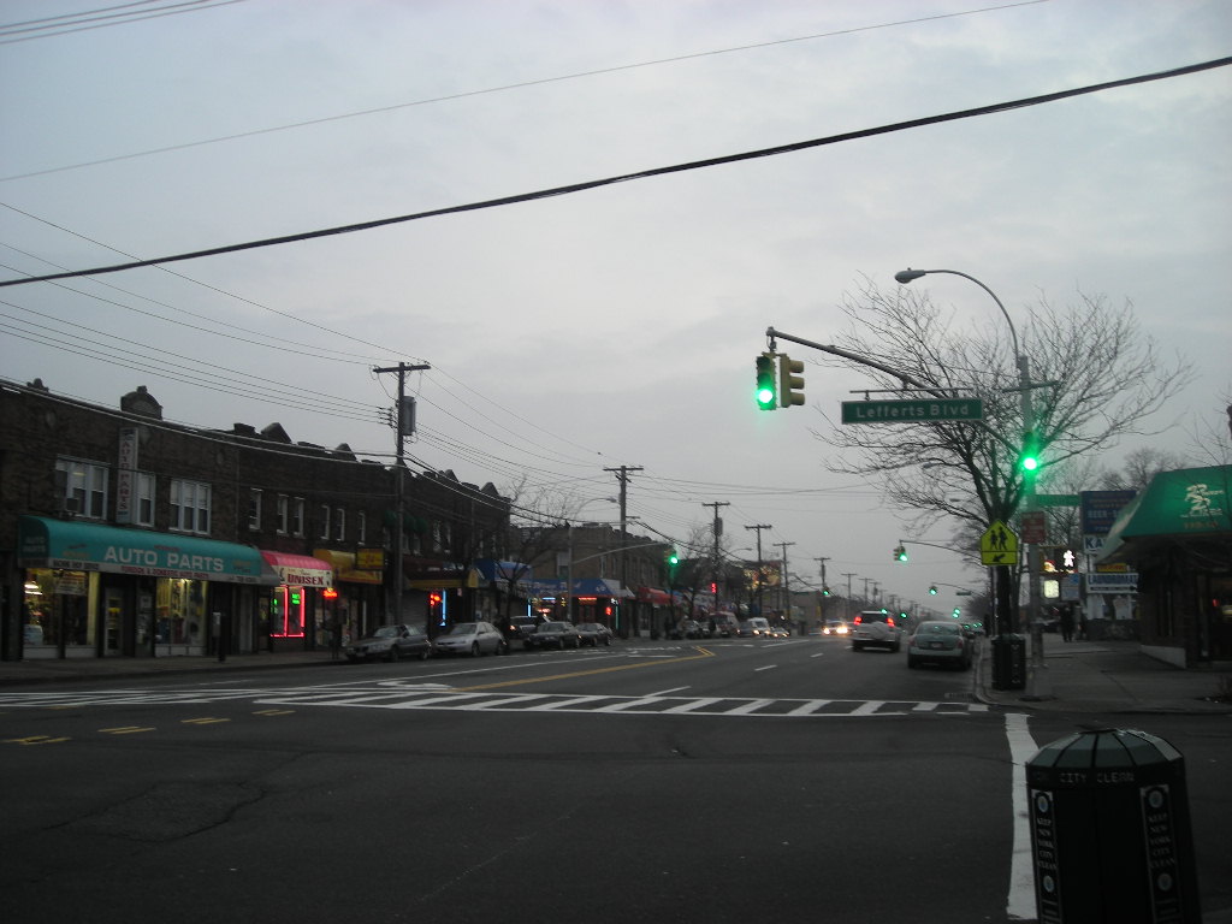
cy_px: 462
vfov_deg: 37.7
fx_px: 1352
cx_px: 616
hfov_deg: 49.0
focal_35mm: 38
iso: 50
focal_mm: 6.3
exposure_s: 1/19.2
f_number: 3.2
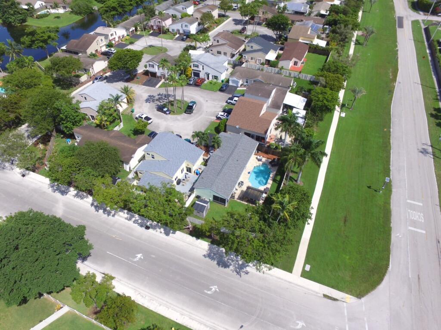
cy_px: 165
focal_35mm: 20
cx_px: 220
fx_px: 255
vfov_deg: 66.0
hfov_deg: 81.7
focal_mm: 3.61
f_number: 2.8
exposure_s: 1/1239
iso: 100
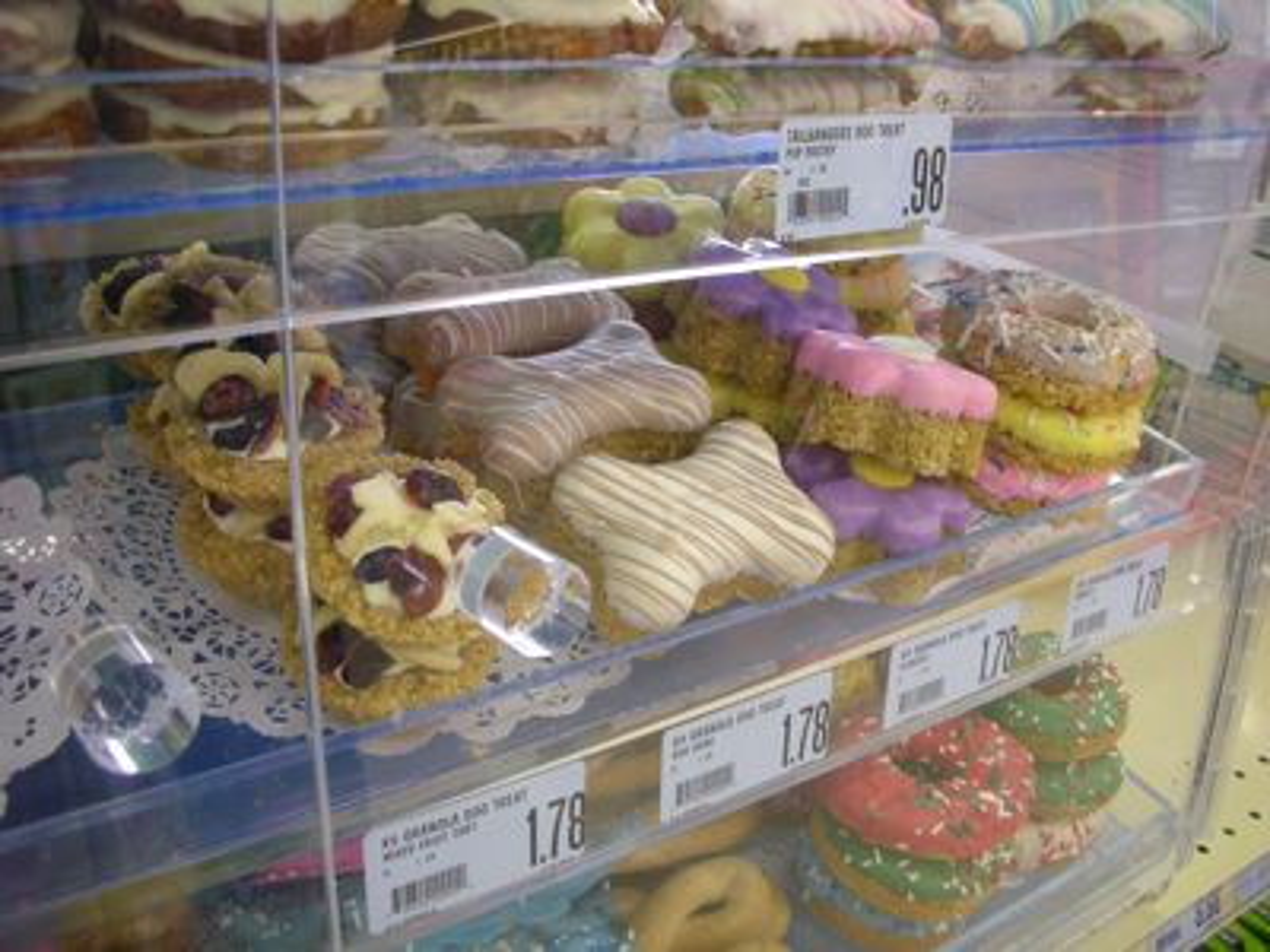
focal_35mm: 35
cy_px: 476
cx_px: 635
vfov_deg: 40.7
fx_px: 1284
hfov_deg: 52.6
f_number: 2.8
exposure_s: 1/30
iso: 129
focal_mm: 5.8
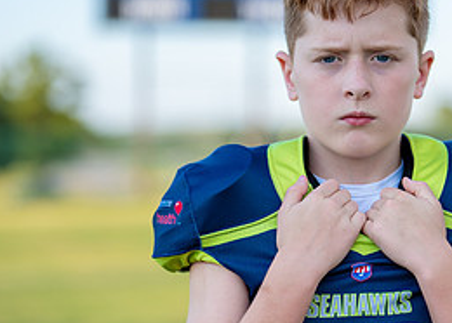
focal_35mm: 137
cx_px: 361
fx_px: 1760
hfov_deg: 14.6
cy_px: 210
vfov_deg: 10.5
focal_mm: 50
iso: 100
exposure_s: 1/2000
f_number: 1.2
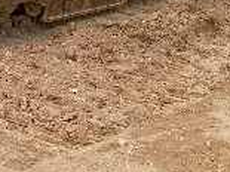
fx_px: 989
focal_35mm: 149
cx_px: -142
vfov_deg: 9.3
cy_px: -179
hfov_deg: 12.4
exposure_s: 1/500
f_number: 4.8
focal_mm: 6
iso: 80
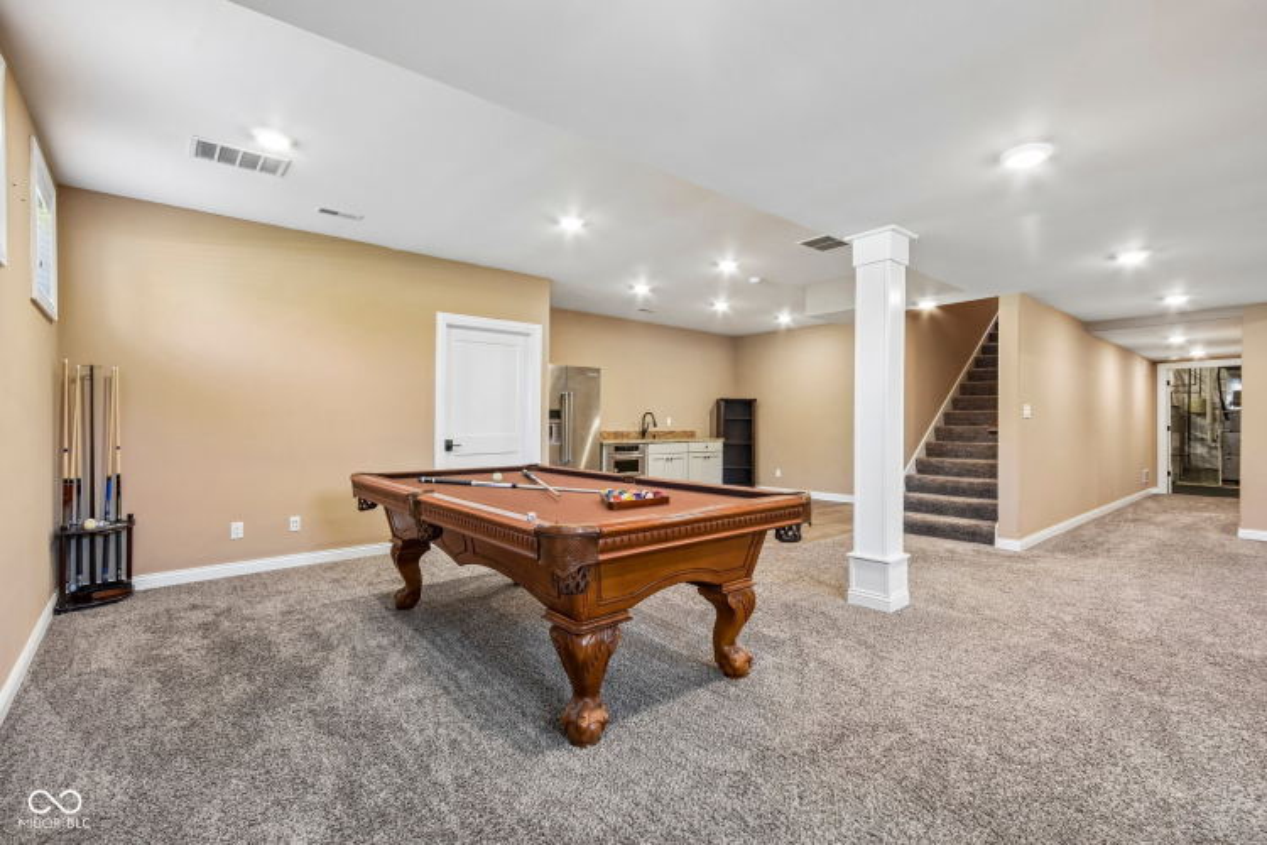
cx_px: 634
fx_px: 528
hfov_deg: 100.4
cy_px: 422
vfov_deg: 77.3
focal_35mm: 15
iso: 400
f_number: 8
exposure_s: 1/5
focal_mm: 10
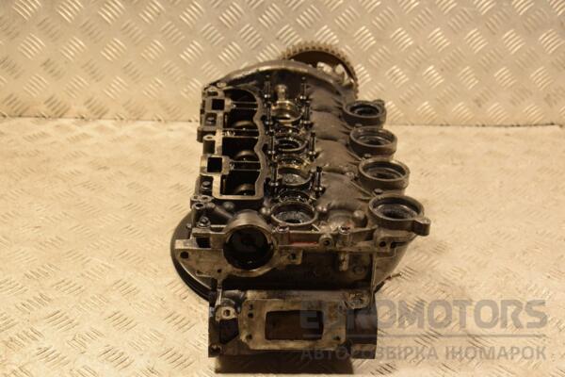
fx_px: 895
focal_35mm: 57
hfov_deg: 35.1
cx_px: 282
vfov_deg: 23.8
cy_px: 188
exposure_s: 1/125
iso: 800
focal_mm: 38
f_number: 5.6
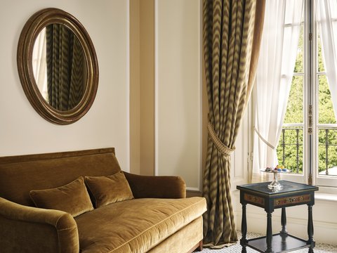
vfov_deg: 45.4
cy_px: 126
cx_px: 168
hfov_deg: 58.4
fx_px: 302
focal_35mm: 31
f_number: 11
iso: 400
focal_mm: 39.6
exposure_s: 1.3
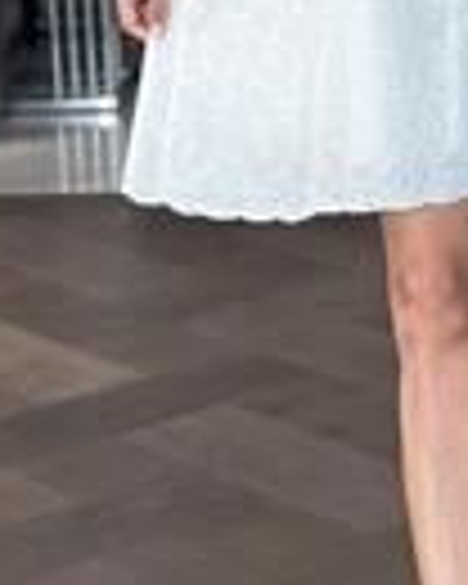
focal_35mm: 182
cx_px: 450
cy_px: -72
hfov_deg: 8.5
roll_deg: +2.7
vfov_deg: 10.5
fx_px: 3151
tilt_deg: -18.8
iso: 125
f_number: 1.78
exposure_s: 1/100
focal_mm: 6.86
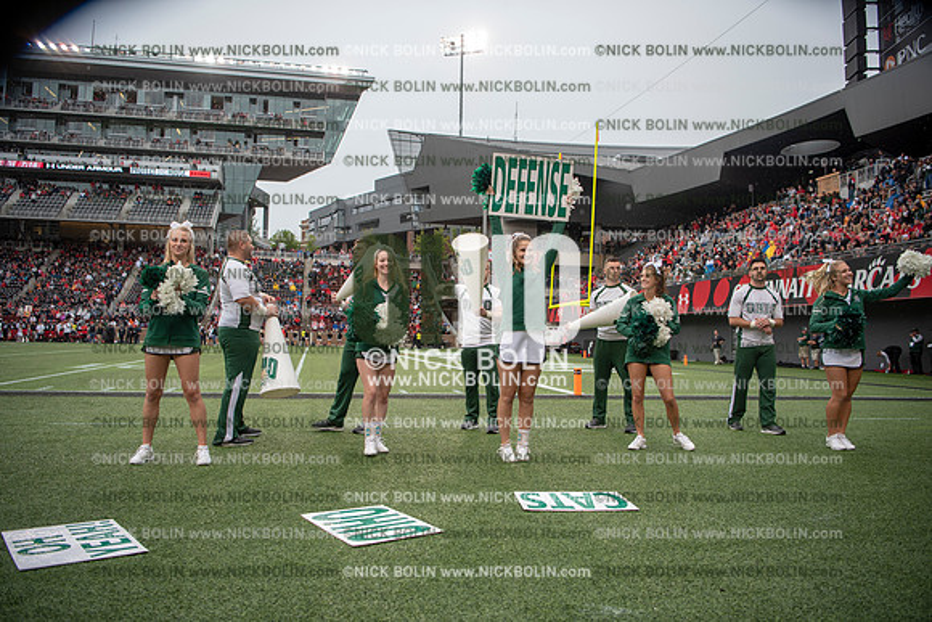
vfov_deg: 48.0
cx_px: 466
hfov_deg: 67.4
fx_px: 699
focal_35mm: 27
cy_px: 311
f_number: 2.8
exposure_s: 1/800
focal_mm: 27
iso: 250
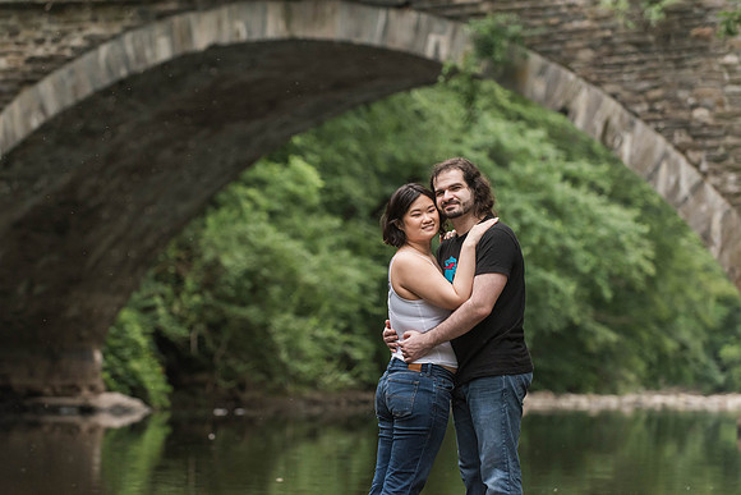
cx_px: 370
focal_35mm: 143
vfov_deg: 9.6
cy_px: 240
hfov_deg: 14.3
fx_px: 2944
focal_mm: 135
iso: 1600
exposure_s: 1/320
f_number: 4
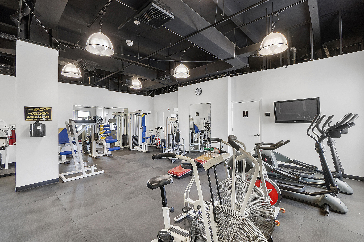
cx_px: 182
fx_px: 152
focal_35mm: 15
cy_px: 121
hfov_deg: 100.4
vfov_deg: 77.3
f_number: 11
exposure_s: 1/2
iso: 160
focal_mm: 10
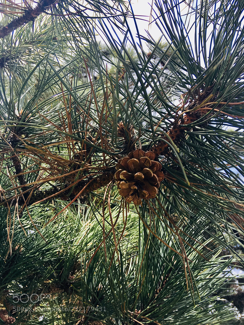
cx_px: 122
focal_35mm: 29
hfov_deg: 48.2
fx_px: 273
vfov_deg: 61.7
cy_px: 162
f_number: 2.2
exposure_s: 1/487
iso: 25
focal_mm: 4.15
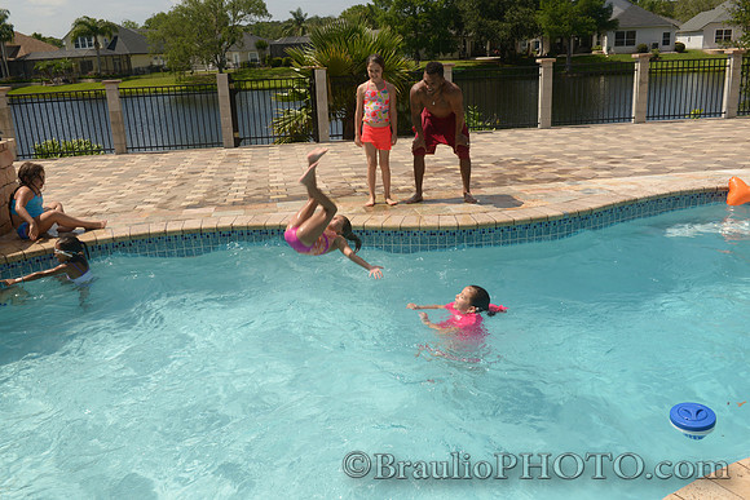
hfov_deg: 58.7
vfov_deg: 41.1
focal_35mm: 32
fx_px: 667
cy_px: 250
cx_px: 375
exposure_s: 1/160
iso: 125
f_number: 13
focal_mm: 32
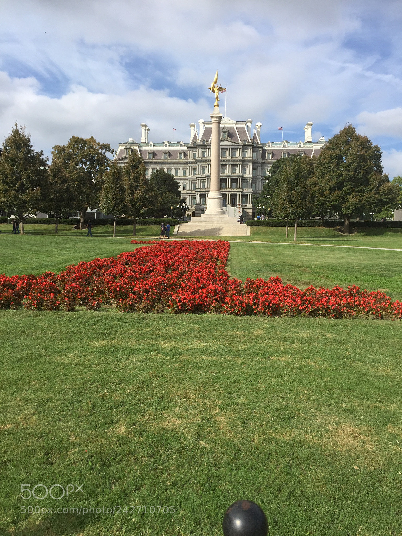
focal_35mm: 29
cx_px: 201
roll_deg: -1.0
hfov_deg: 48.2
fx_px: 449
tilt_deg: -2.6
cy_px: 268
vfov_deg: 61.7
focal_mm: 4.15
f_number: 2.2
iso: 32
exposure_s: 1/2475
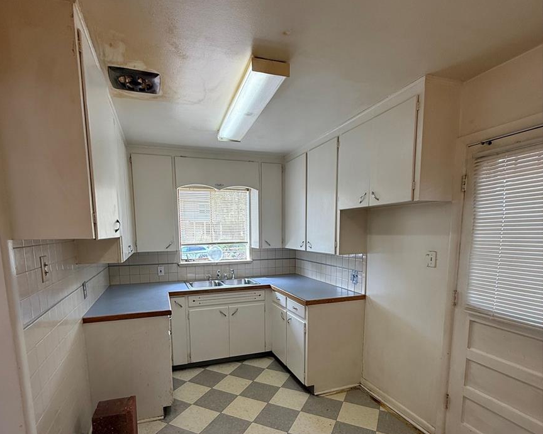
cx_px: 261
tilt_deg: -8.2
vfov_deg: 69.5
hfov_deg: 83.3
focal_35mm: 19
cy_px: 275
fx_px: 305
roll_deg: -0.8
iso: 80
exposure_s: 1/120
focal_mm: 2.22
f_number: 2.2
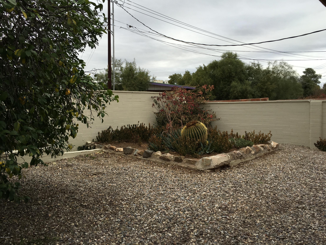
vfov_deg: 48.2
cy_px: 122
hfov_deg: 61.7
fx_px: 273
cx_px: 163
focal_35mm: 29
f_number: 2.2
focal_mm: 4.15
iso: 25
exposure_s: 1/368
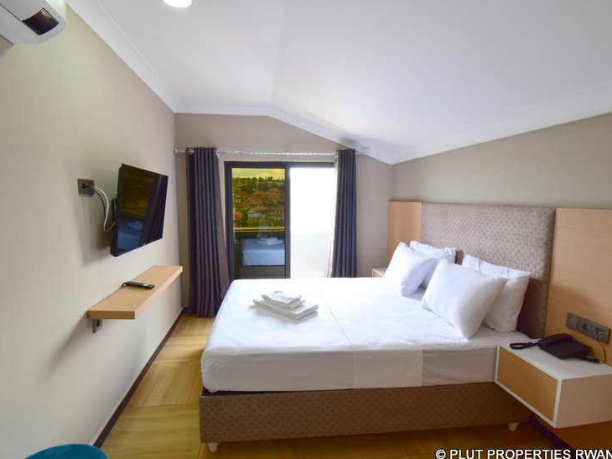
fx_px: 300
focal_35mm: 17
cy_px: 237
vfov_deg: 74.7
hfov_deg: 91.0
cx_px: 291
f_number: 8
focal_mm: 10
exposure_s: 1/25
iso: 500
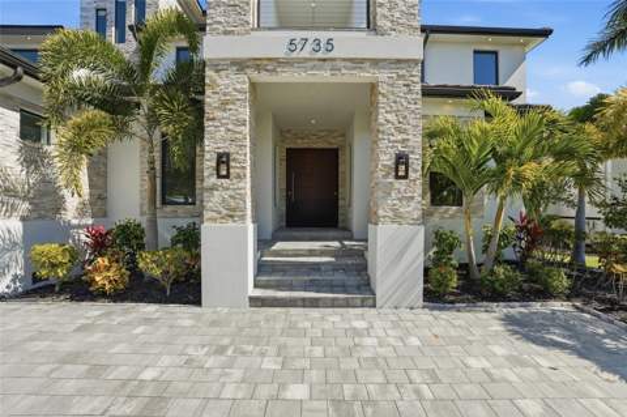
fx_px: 278
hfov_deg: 96.8
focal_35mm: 16
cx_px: 314
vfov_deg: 73.6
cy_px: 208
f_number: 9
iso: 400
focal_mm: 16
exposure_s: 1/8000
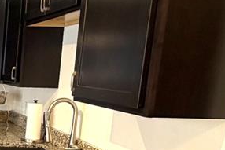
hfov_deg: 25.5
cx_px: -105
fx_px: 381
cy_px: 129
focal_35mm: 61
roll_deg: -0.6
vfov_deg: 21.9
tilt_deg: -10.7
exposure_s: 1/60
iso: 200
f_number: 2.2
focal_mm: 2.22
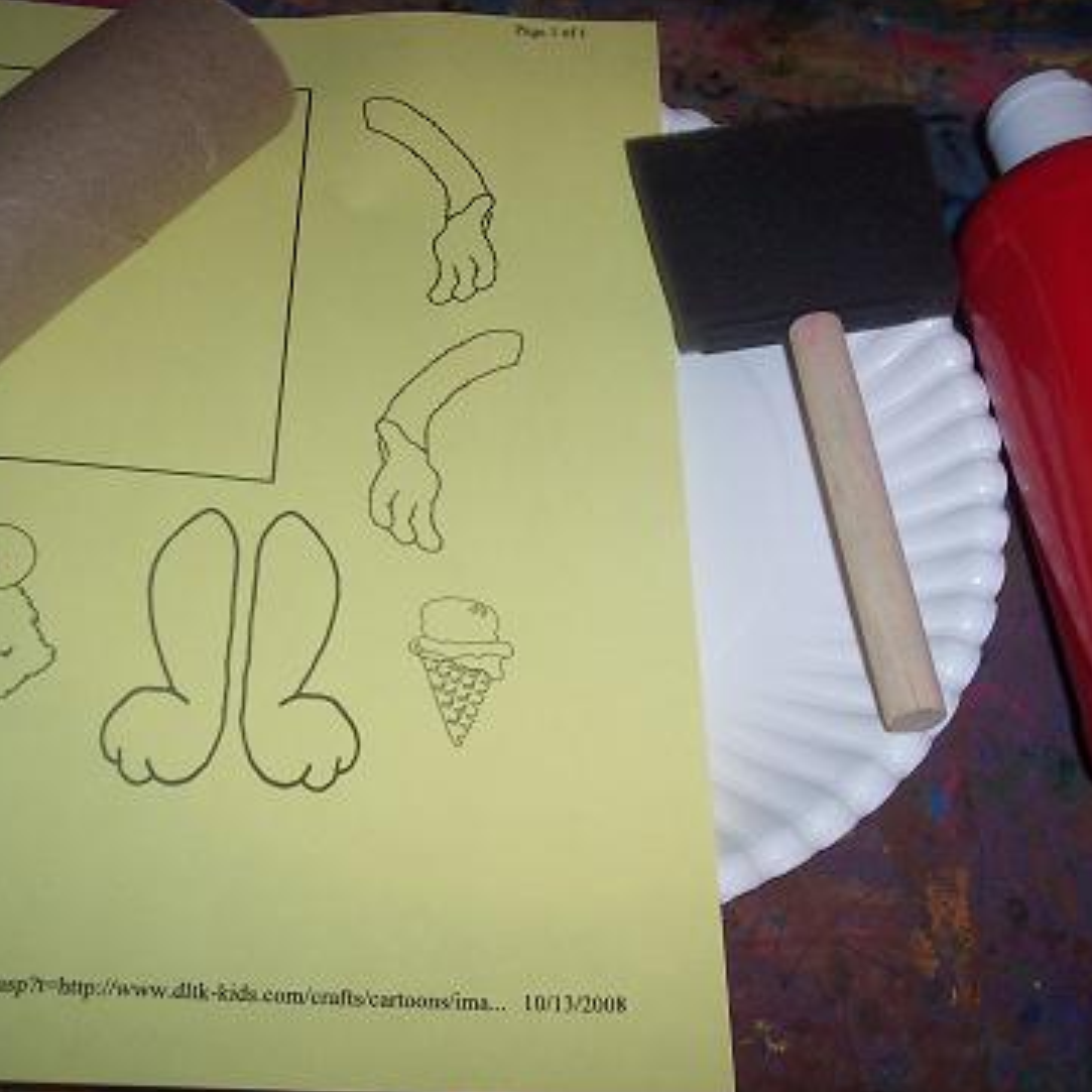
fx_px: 1642
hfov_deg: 36.8
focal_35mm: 46
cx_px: 587
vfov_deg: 36.8
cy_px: 534
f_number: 2.8
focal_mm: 5.6
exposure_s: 1/60
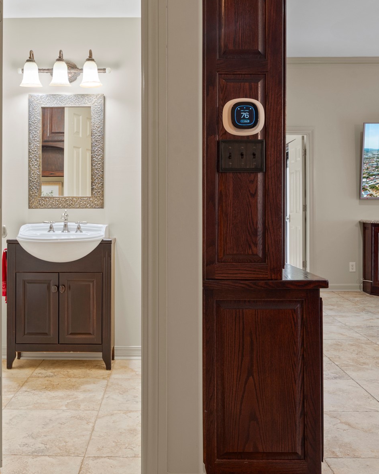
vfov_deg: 51.9
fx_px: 486
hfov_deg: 42.4
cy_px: 218
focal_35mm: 35
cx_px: 149
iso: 200
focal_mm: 21.4
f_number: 9
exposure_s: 1.3
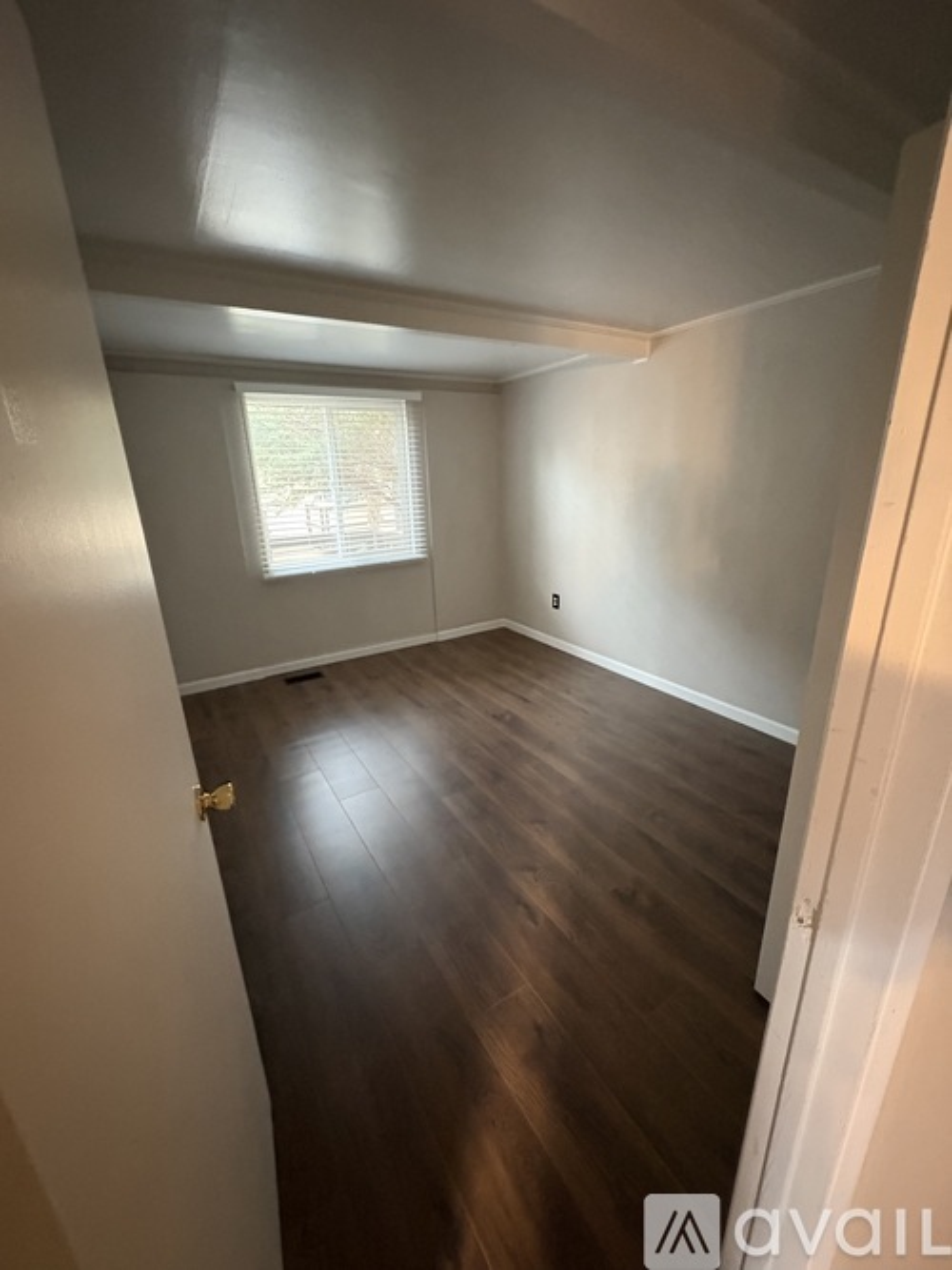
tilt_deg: -15.7
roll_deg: +1.8
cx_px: 476
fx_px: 514
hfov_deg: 85.7
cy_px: 635
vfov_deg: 102.1
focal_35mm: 14
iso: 1000
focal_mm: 2.22
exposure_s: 1/40
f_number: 2.2
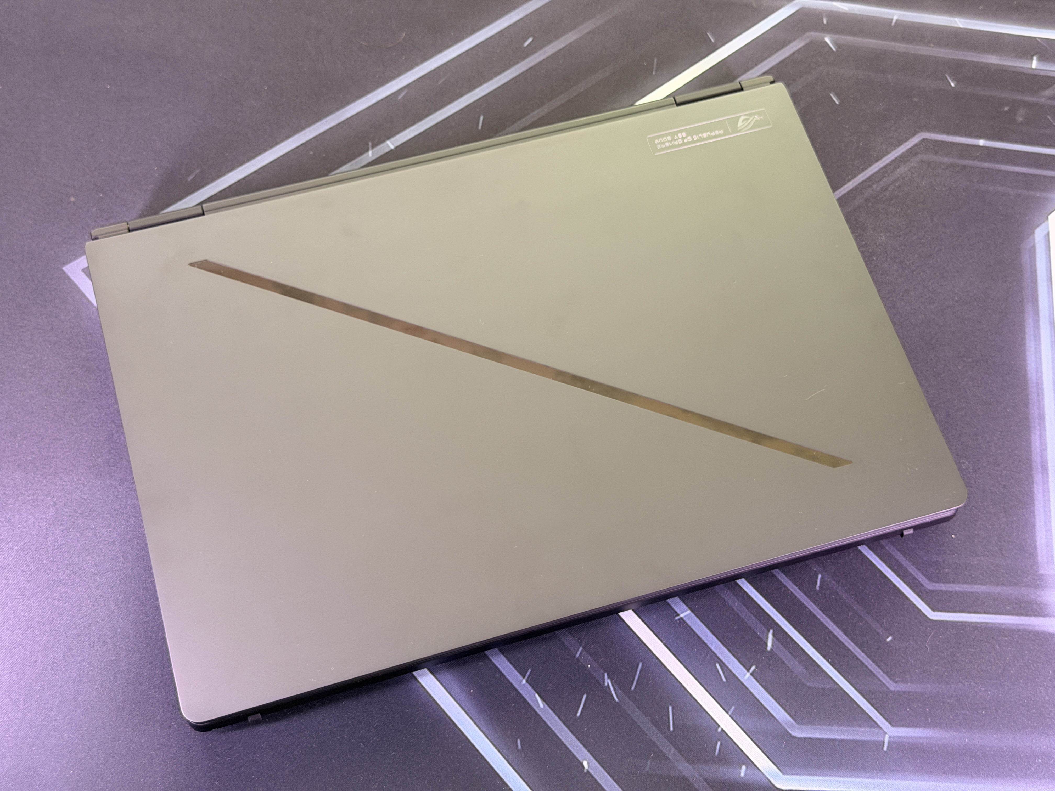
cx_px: 528
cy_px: 396
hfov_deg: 39.7
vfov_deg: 30.3
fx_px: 1463
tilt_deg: -64.1
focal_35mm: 48
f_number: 1.78
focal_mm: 6.76
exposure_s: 1/40
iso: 320
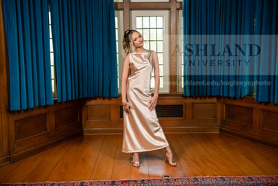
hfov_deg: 48.4
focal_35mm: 40
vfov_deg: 33.4
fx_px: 309
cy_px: 93
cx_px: 139
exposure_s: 1/250
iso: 400
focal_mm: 40
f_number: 3.5
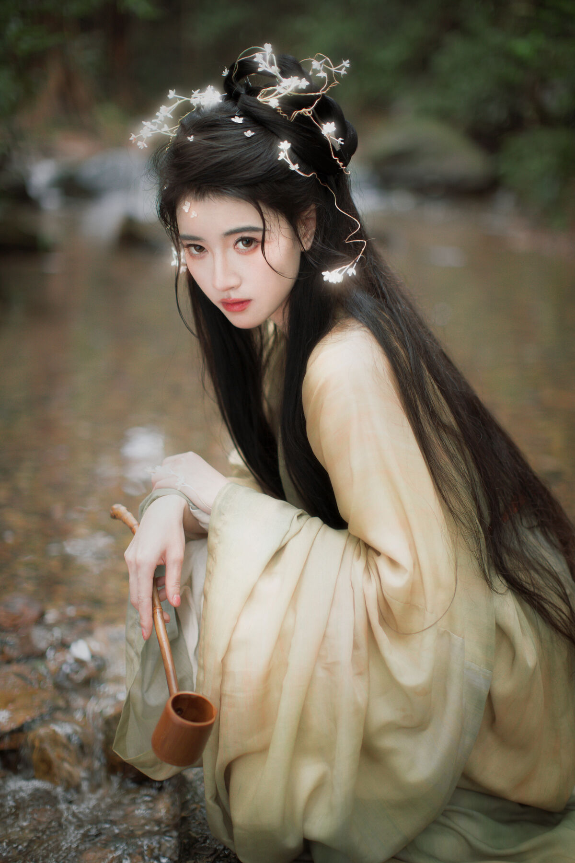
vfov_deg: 40.3
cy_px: 432
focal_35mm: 49
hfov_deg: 27.5
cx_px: 288
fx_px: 1174
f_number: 1.4
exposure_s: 1/80
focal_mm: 50
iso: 640
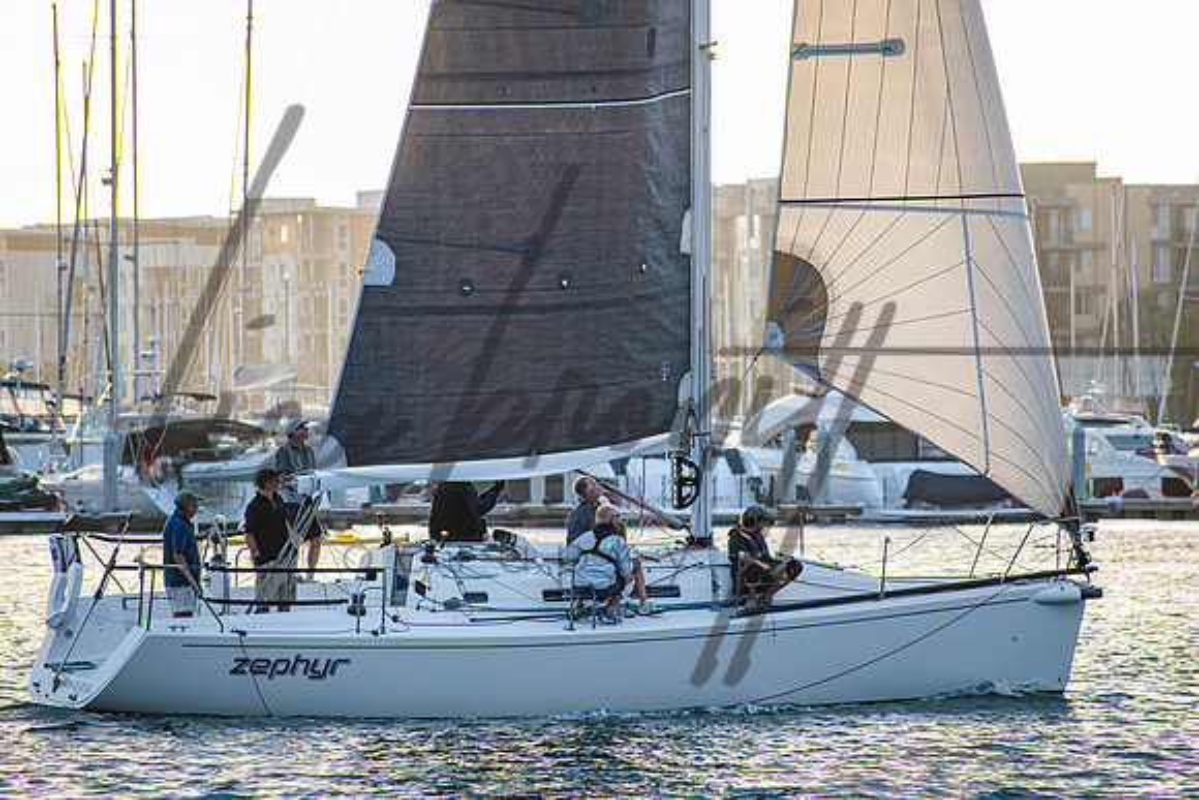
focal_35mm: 300
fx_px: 9994
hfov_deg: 6.9
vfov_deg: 4.6
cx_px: 600
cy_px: 400
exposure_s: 1/400
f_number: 5.6
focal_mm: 200
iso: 800
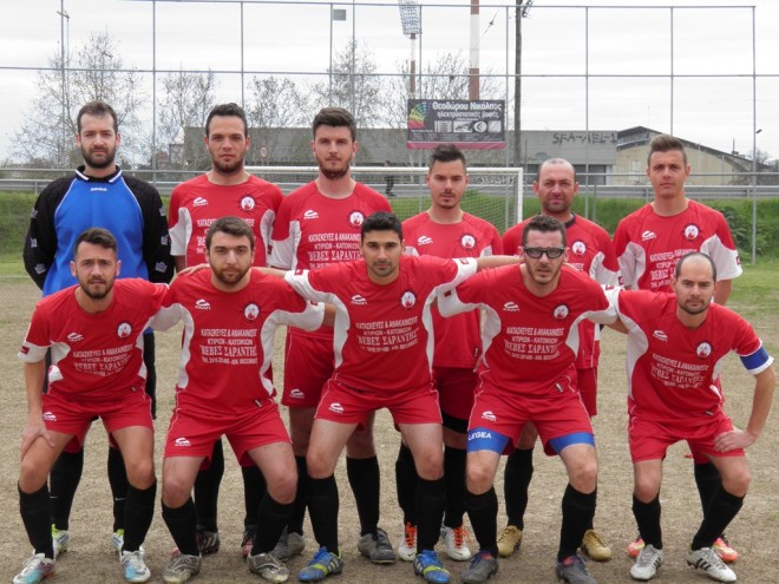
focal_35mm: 73
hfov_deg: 26.7
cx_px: 390
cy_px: 292
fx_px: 1643
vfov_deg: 20.2
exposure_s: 1/160
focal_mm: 13.2
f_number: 5.5
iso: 50
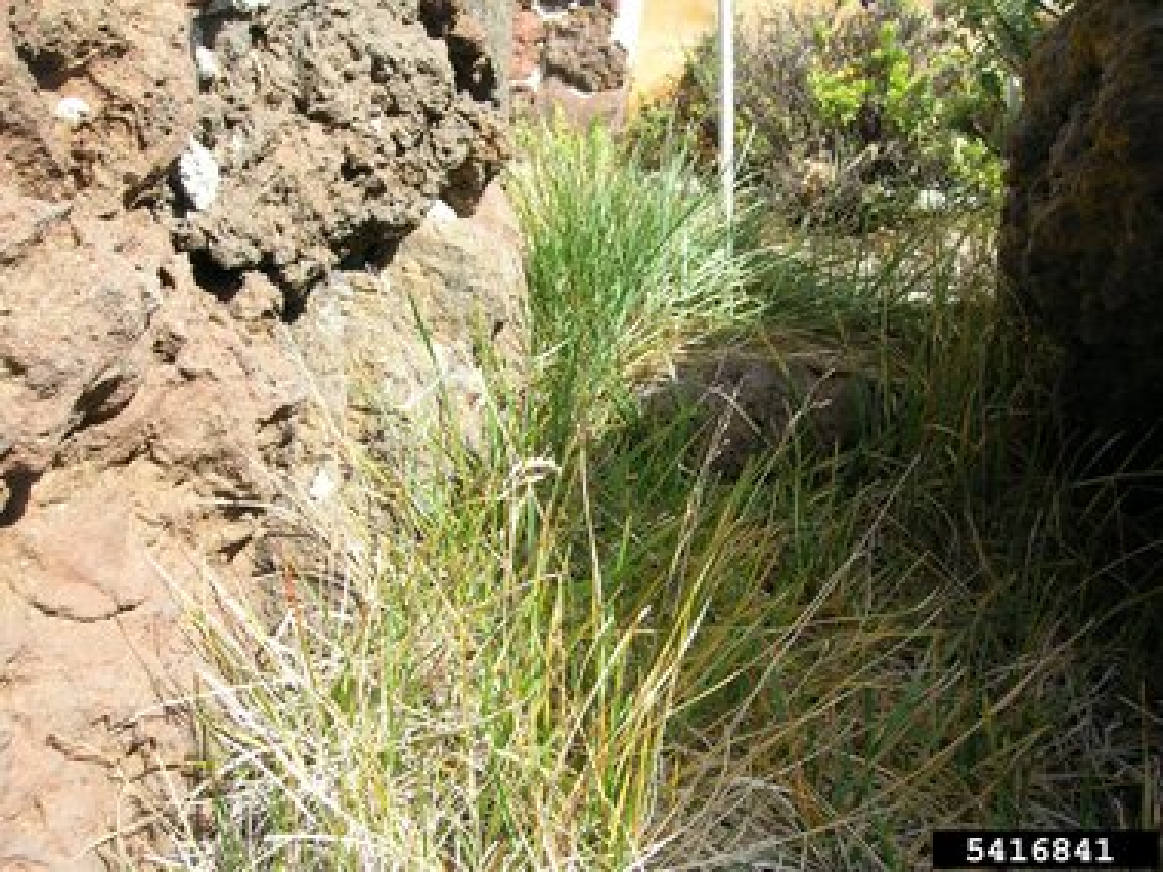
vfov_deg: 41.8
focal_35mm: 34
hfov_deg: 54.0
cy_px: 436
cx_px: 582
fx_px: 1142
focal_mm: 5.7
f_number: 4.9
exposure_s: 1/137
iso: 50
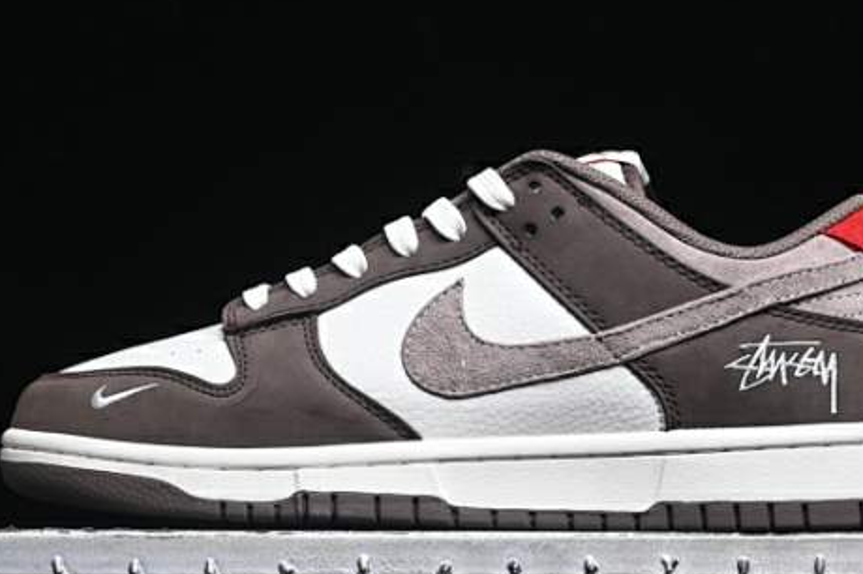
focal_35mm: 119
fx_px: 2851
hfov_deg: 17.2
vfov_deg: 11.5
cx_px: 463
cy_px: 248
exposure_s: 1/60
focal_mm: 50
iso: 160
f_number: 6.3
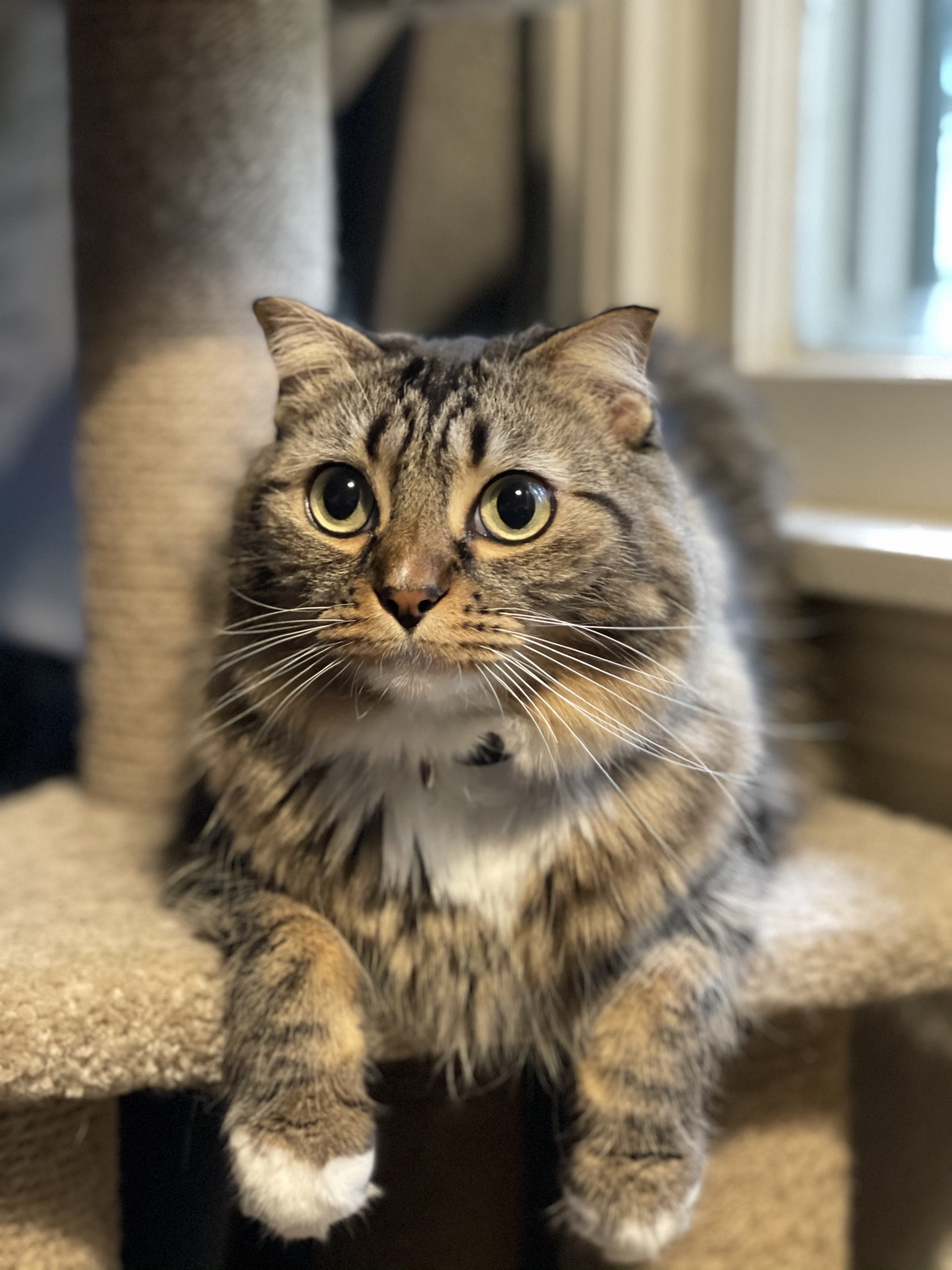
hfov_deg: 22.9
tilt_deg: -7.3
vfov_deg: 30.3
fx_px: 2347
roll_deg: -0.7
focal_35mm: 64
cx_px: 476
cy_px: 635
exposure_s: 1/21
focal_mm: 7.5
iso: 500
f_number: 2.2
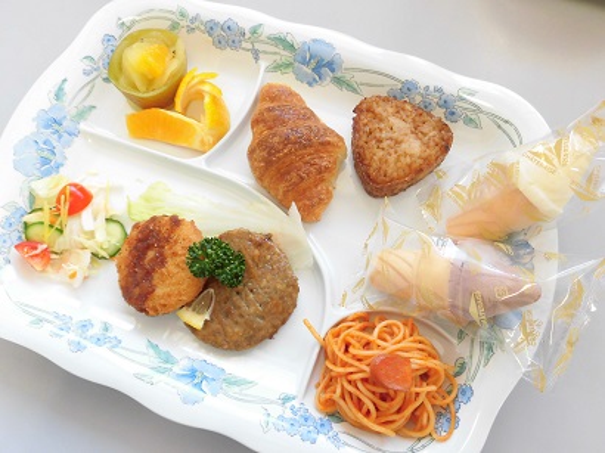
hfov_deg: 63.5
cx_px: 302
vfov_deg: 49.7
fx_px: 489
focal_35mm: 28
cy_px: 226
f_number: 3.3
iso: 160
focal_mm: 4.98
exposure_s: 1/80
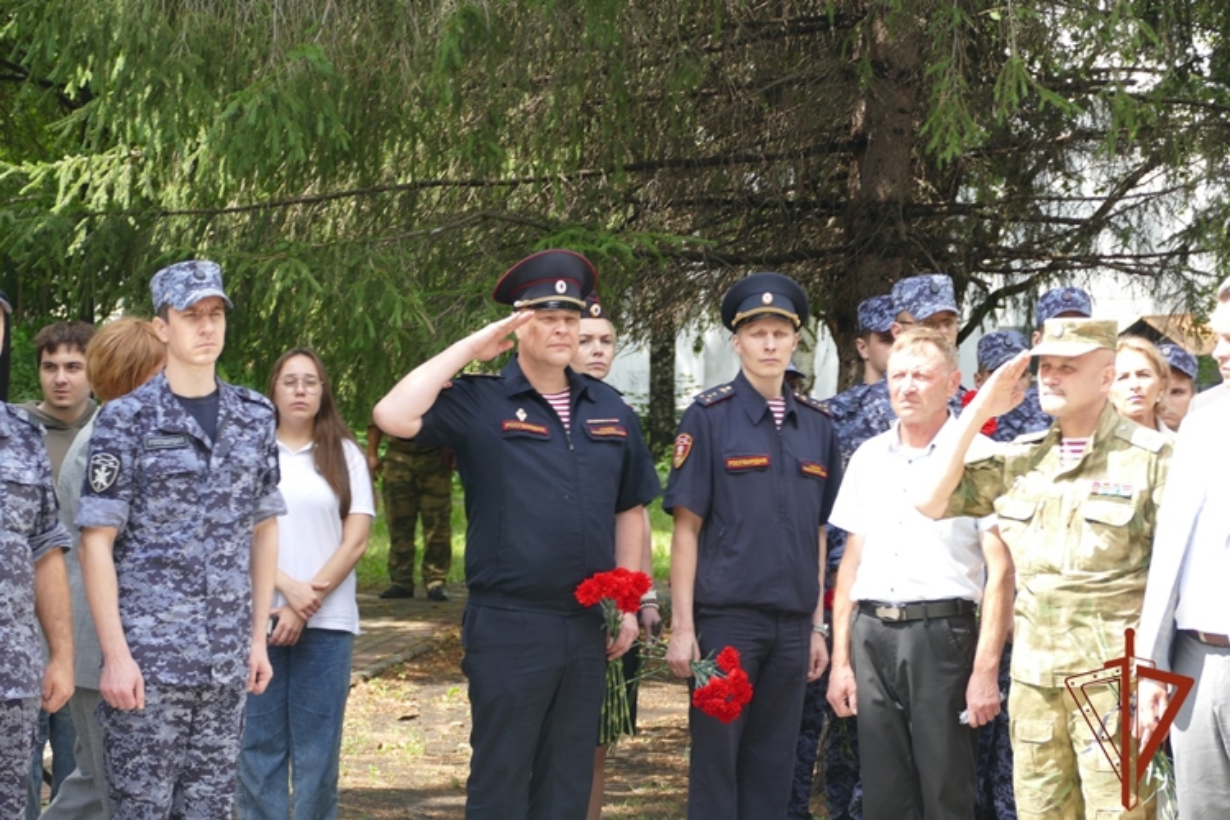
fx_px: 4031
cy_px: 410
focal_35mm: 118
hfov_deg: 17.3
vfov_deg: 11.6
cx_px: 615
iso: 125
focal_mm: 43.05
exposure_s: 1/250
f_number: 3.9
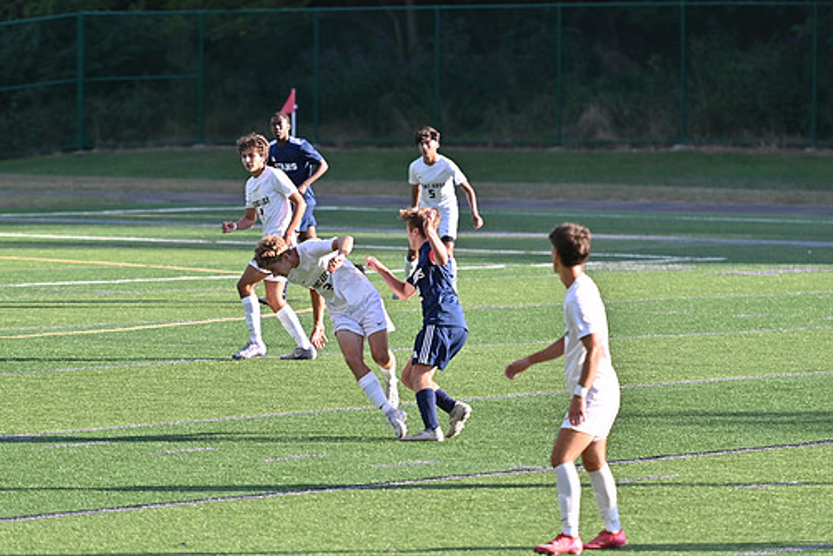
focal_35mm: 304
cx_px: 373
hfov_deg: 6.8
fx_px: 7038
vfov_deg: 4.5
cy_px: 236
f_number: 2.8
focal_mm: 175
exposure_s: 1/1600
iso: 200
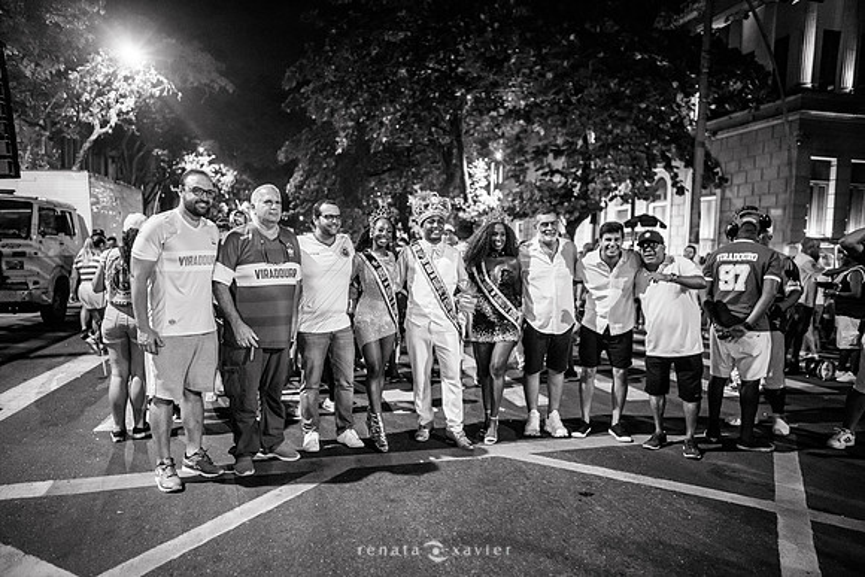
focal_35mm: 24
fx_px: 577
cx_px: 432
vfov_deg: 53.2
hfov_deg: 73.7
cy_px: 288
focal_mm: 24
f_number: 1.8
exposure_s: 1/200
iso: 2500
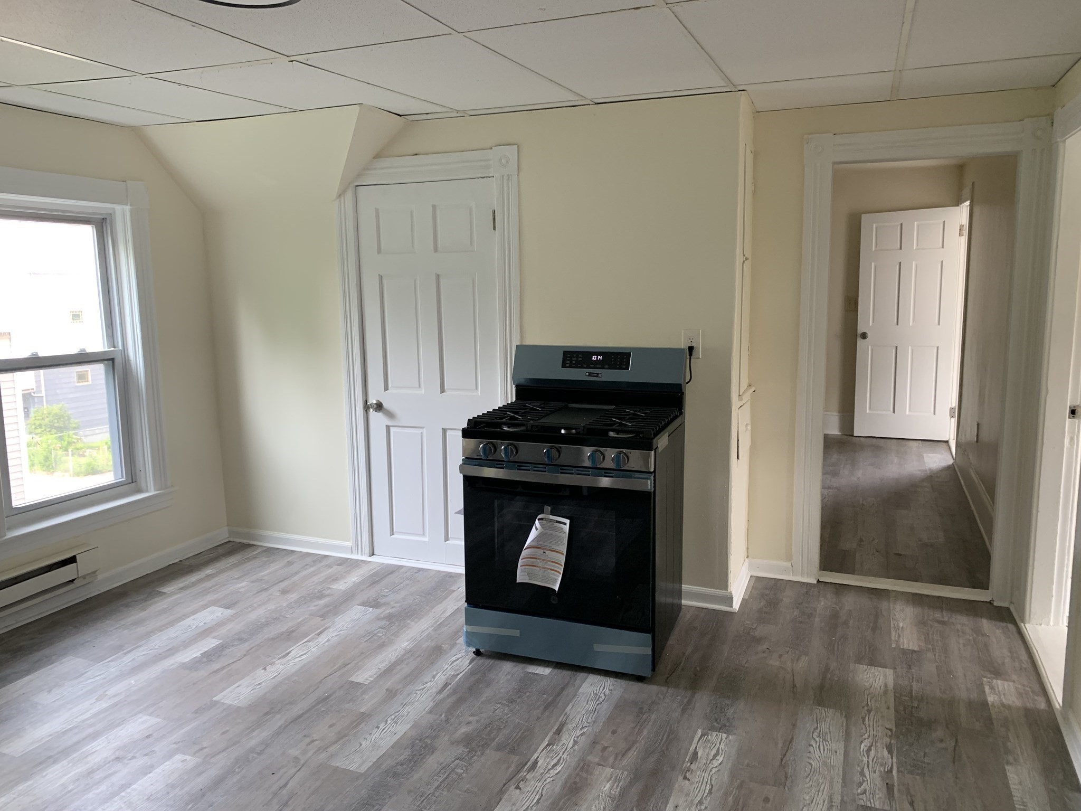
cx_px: 540
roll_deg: +0.5
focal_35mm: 26
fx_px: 812
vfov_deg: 53.1
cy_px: 406
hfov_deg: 67.3
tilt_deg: -9.2
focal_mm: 4.25
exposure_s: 1/71
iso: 100
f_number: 1.8
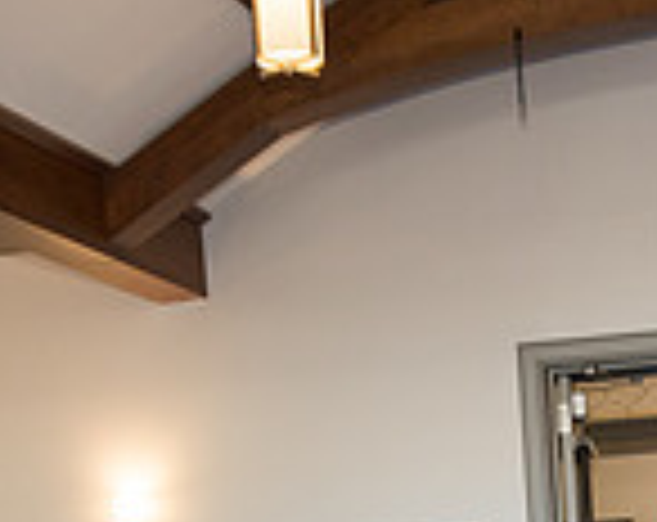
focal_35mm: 116
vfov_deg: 12.4
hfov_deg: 16.4
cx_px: 580
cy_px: 866
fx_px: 2250
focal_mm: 31
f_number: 2.8
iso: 500
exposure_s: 1/200
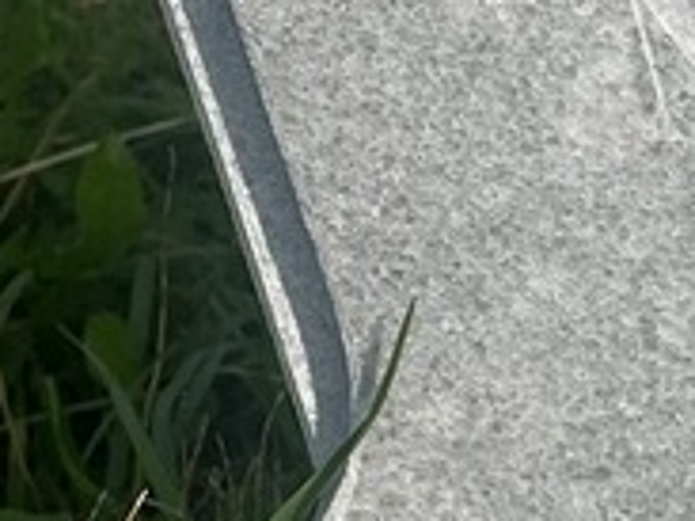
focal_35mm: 337
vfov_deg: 4.4
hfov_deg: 5.8
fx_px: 6762
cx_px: 1291
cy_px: -76
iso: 32
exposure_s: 1/1248
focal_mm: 9
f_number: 2.8
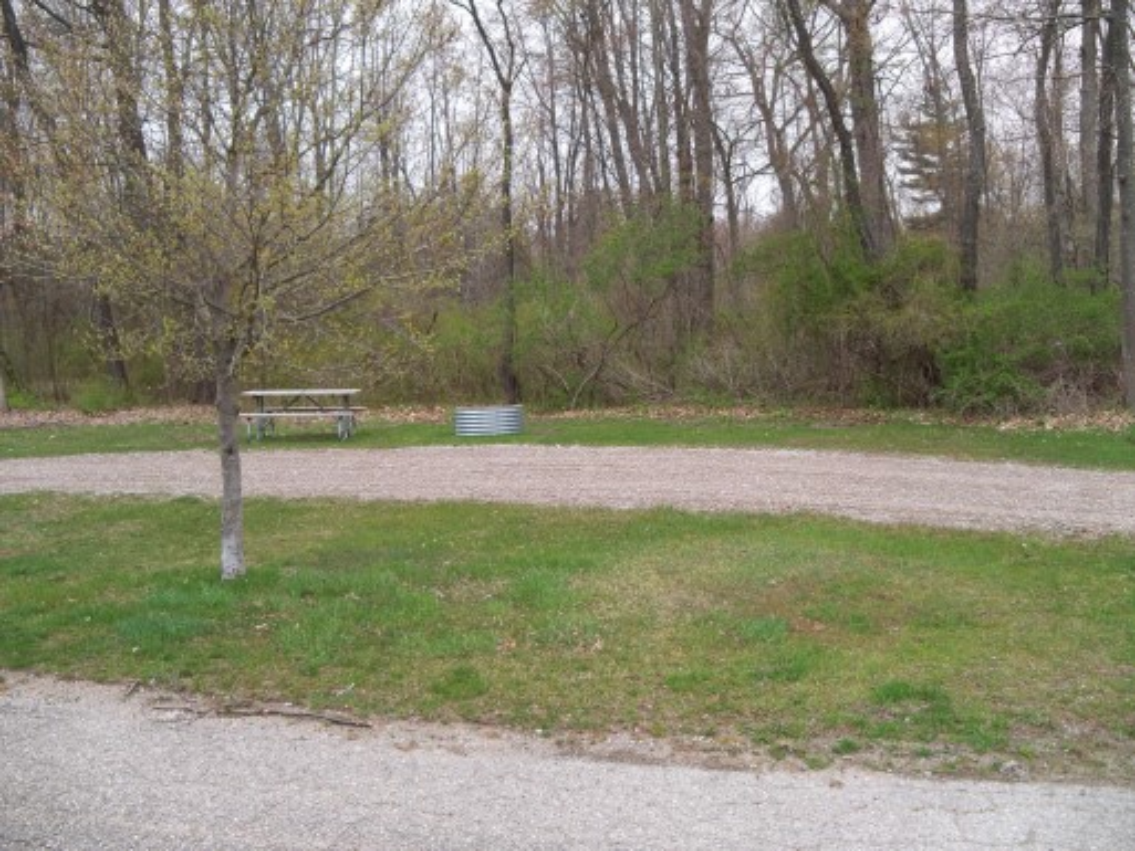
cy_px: 426
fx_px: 1148
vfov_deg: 40.7
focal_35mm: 35
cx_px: 568
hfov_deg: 52.6
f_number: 3.5
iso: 64
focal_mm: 6.2
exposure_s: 1/125
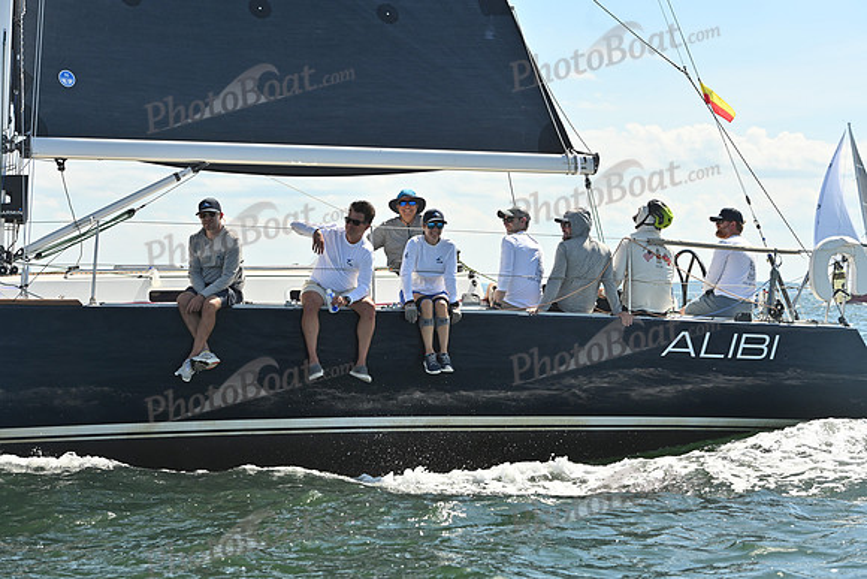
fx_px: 2072
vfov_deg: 15.9
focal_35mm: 86
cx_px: 434
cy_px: 290
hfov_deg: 23.6
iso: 250
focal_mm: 86
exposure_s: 1/1000
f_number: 8
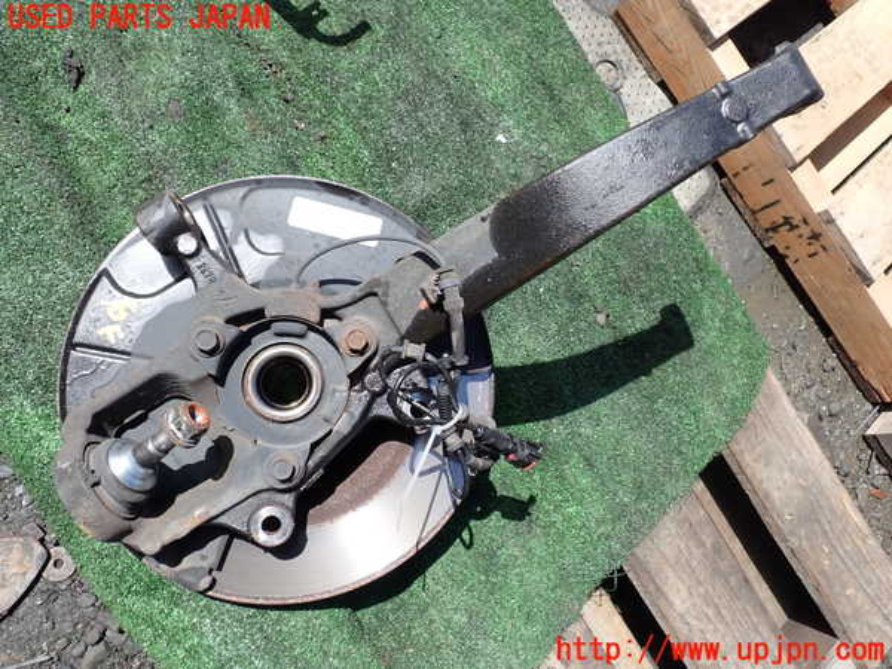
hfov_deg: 60.0
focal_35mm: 30
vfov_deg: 46.8
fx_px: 773
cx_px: 446
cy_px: 334
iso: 100
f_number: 3.2
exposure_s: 1/640
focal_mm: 5.4
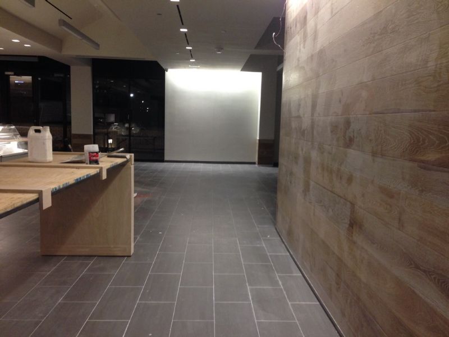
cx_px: 224
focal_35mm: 33
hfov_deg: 55.4
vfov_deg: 42.9
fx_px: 428
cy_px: 168
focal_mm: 4.12
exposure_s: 1/20
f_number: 2.4
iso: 125
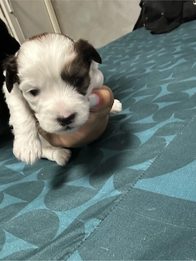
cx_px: 98
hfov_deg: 46.8
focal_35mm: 30
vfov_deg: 60.0
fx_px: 226
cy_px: 130
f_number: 1.9
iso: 320
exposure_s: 1/25
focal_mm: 2.69
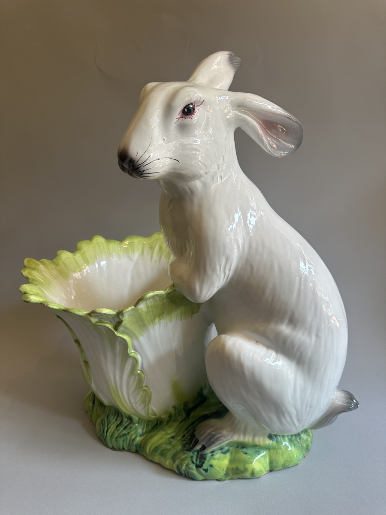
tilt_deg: -16.3
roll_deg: +1.7
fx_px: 357
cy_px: 258
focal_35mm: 24
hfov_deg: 56.8
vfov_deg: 71.6
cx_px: 193
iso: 64
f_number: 1.78
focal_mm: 6.86
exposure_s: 1/153
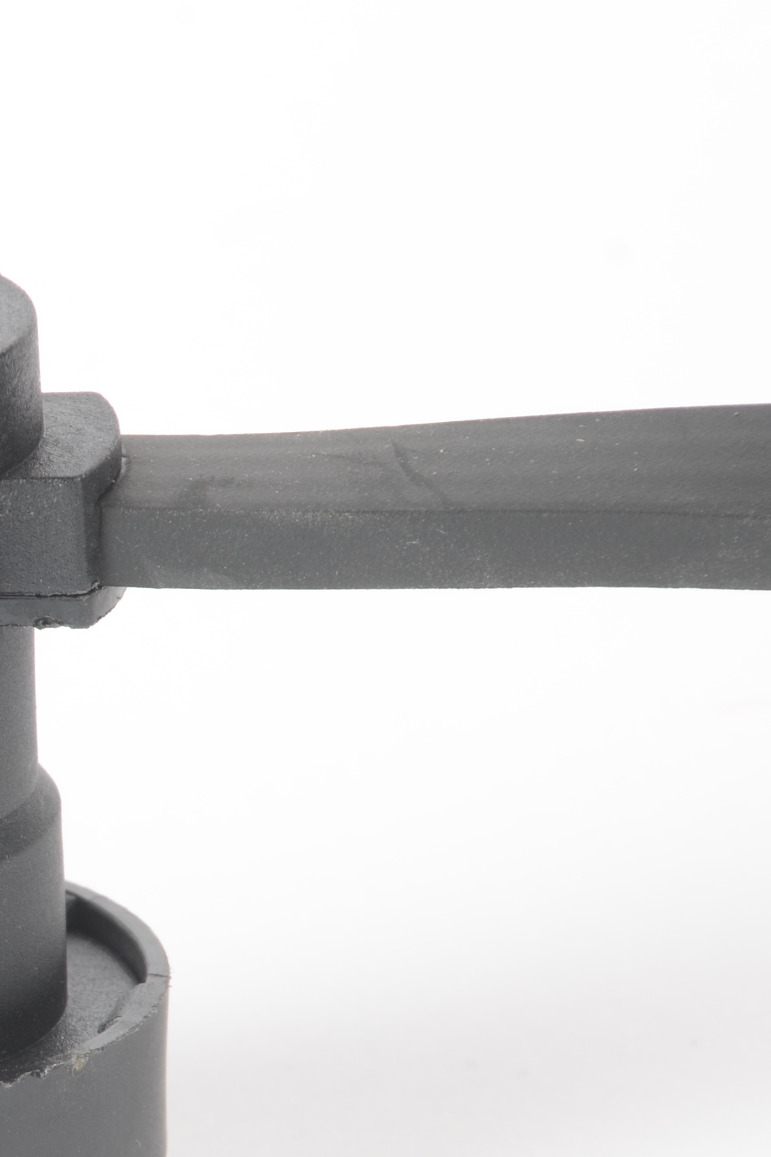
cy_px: 789
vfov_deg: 3.2
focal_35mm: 652
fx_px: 20953
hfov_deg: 2.1
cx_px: -182
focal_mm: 185
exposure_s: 1/60
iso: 100
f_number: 16
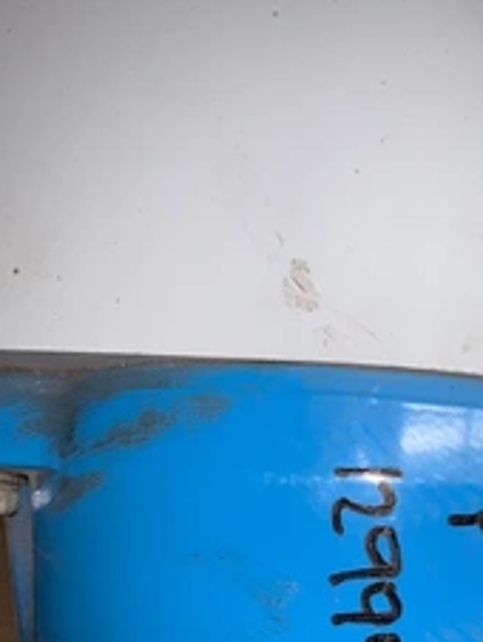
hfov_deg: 30.8
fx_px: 854
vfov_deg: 40.2
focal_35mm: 46
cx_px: 386
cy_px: 469
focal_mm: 4.25
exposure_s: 1/24
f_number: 1.8
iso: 25
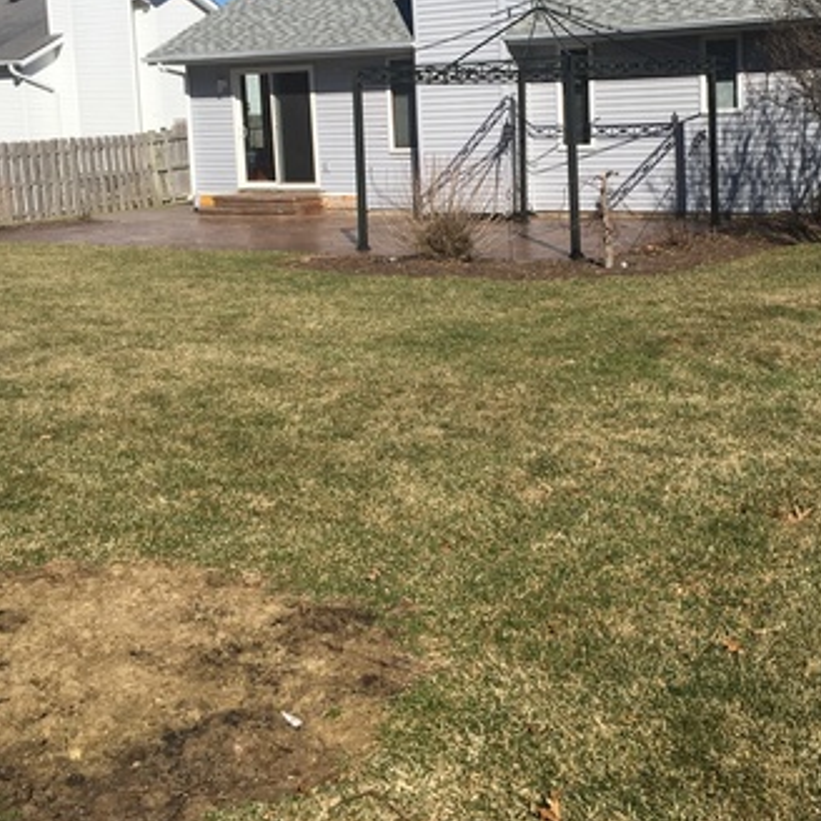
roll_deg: +1.0
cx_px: 531
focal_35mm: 50
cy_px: 290
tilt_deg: -8.8
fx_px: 1342
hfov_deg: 33.8
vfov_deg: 33.8
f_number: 2.2
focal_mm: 4.15
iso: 25
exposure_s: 1/2564
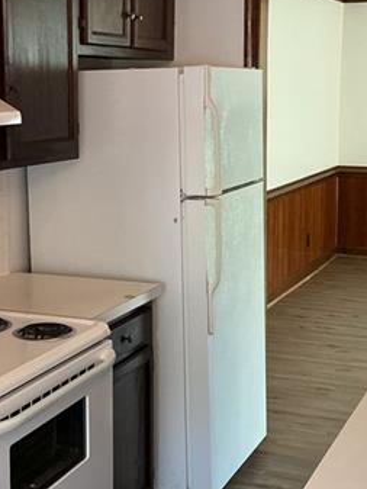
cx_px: 184
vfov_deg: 29.3
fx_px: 932
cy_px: 212
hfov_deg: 22.3
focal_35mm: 66
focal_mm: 3
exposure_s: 1/60
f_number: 1.8
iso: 100
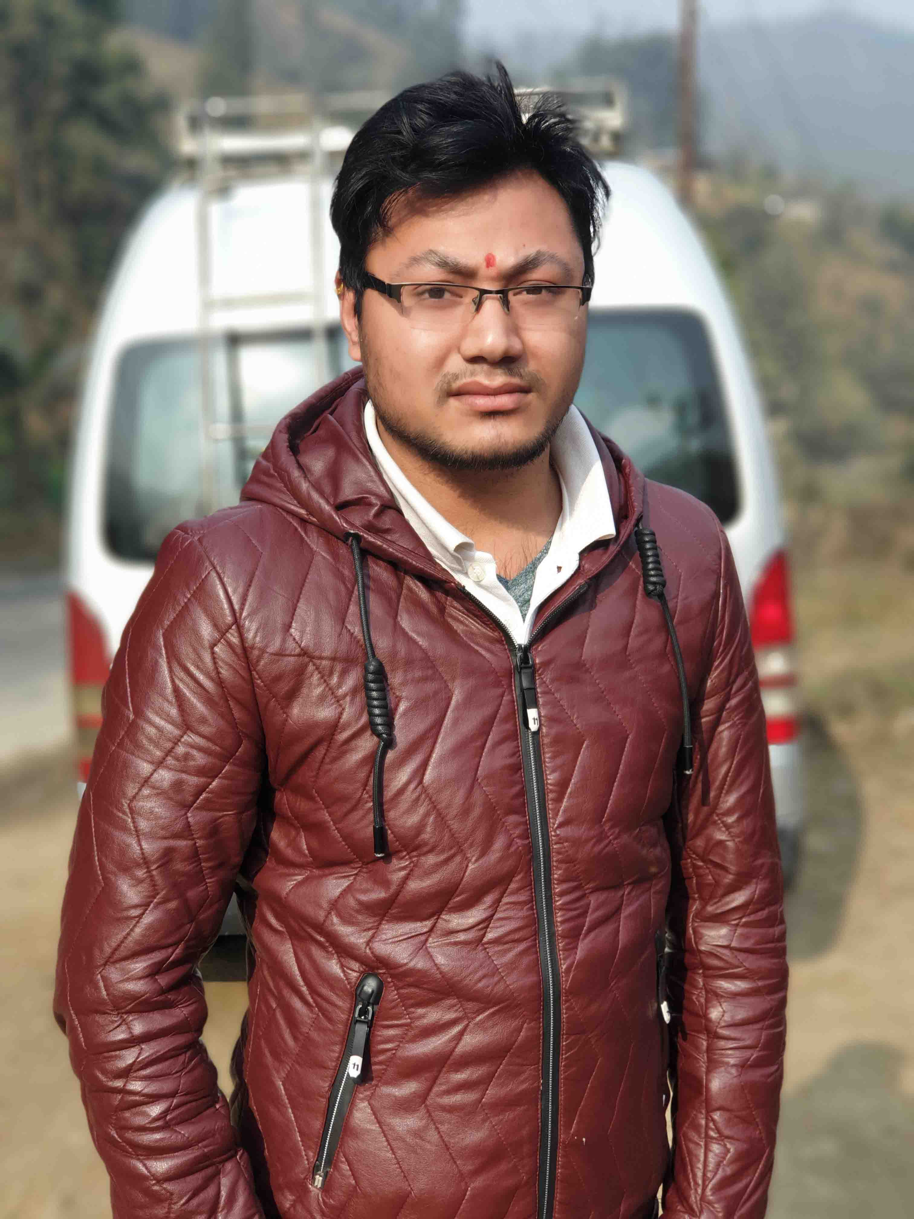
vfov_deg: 36.8
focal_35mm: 52
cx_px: 457
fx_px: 1831
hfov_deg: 28.0
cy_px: 610
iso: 25
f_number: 2.4
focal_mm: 6
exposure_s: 1/438
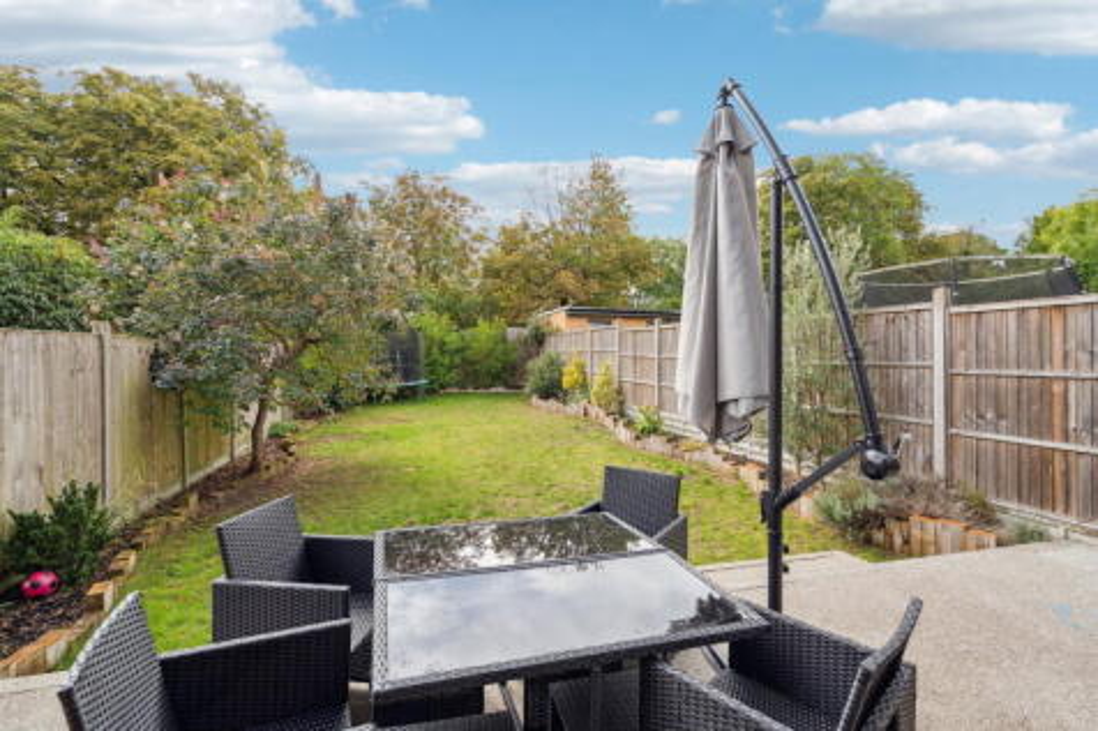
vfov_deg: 73.7
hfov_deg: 96.8
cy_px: 366
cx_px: 549
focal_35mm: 16
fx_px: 488
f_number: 5.6
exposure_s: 1/200
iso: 320
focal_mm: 16
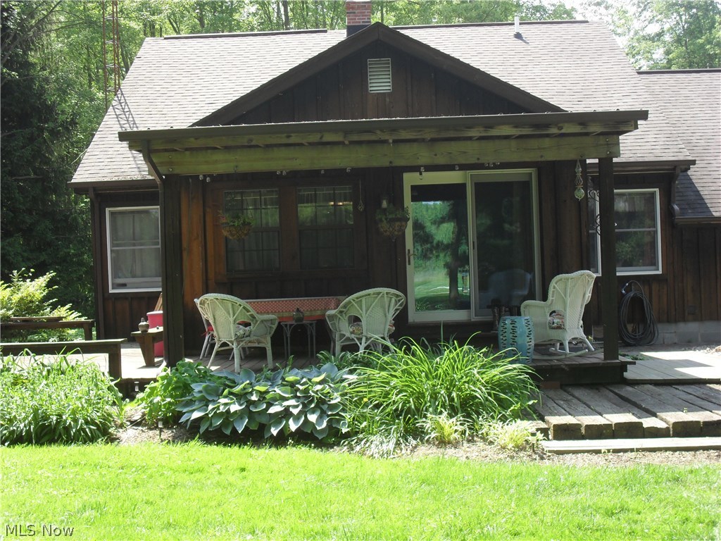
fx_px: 1021
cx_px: 360
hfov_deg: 38.9
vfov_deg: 29.7
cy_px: 270
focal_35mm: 49
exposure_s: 1/125
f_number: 3.9
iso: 100
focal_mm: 8.7
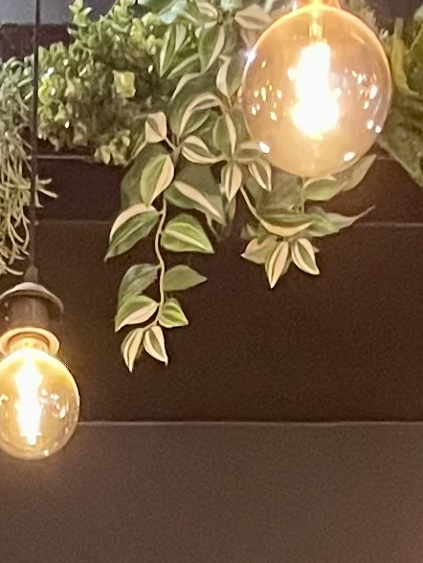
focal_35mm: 178
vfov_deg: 9.1
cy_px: 1659
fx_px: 2899
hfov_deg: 8.3
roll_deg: -1.3
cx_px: 37
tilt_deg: +8.0
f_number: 1.6
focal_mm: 4.2
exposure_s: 1/50
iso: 500
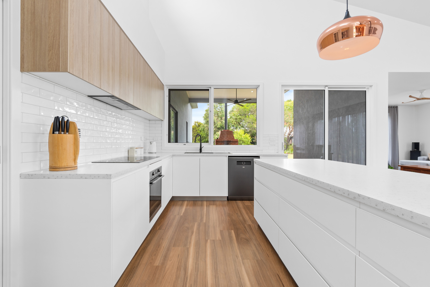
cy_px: 144
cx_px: 215
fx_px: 179
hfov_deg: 100.4
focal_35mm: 15
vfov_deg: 77.3
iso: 200
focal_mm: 10
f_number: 8
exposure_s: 1/4
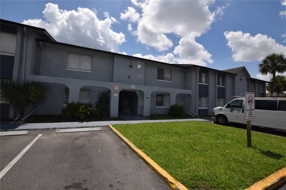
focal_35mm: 16
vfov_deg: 72.0
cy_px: 95
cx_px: 143
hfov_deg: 95.0
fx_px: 131
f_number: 13
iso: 100
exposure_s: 1/200
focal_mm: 11
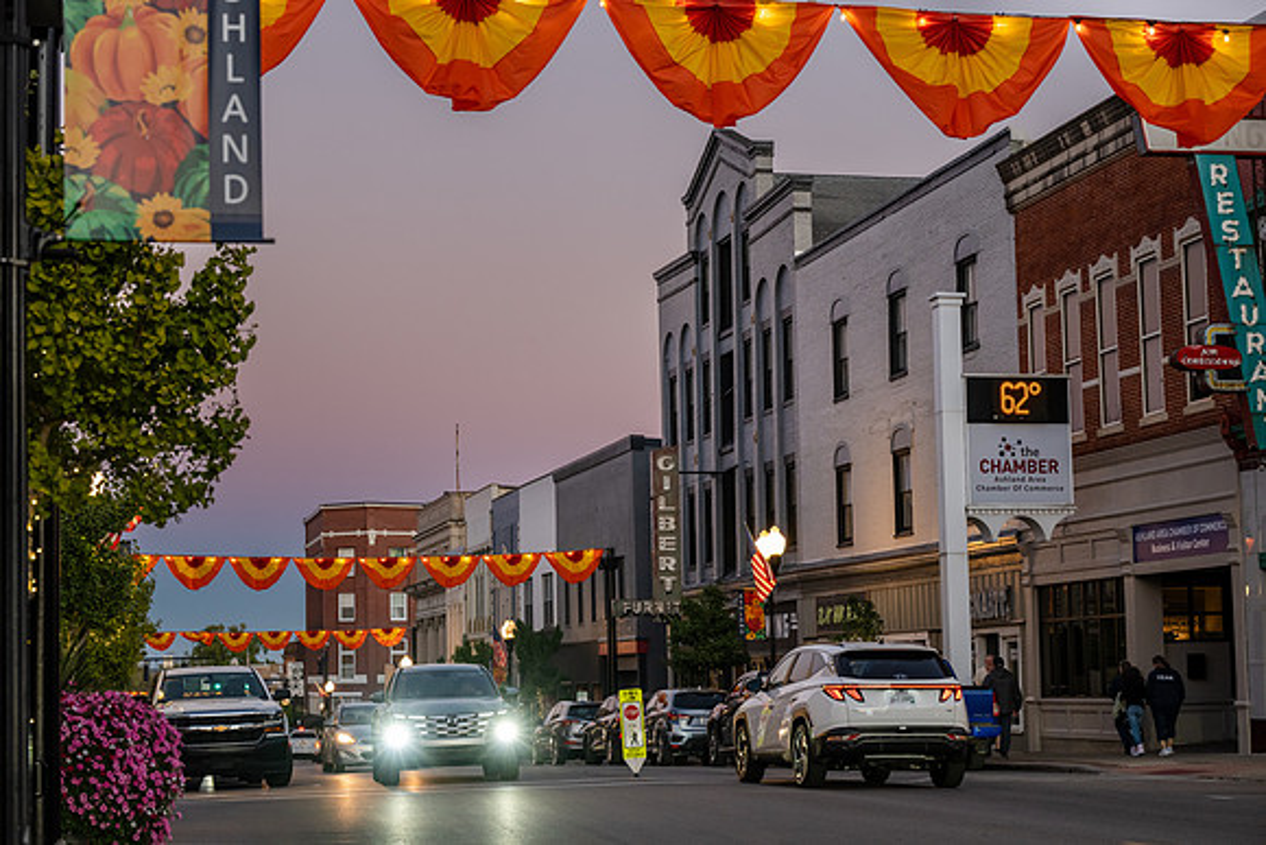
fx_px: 2462
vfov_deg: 19.5
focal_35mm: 70
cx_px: 633
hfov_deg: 28.8
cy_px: 422
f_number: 5
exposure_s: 1/200
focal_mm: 70
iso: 1600
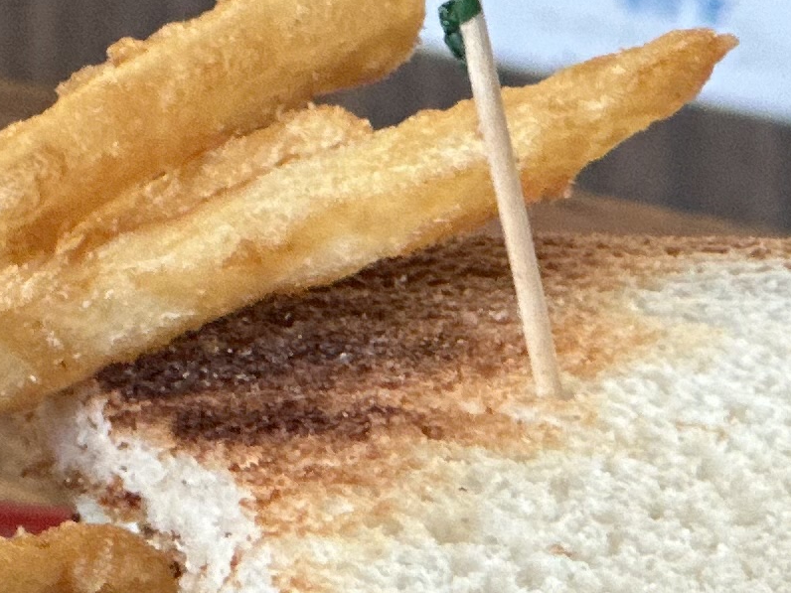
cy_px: 839
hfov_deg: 5.1
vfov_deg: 3.8
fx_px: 8912
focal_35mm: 390
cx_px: -231
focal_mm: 9
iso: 250
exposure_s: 1/40
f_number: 2.8
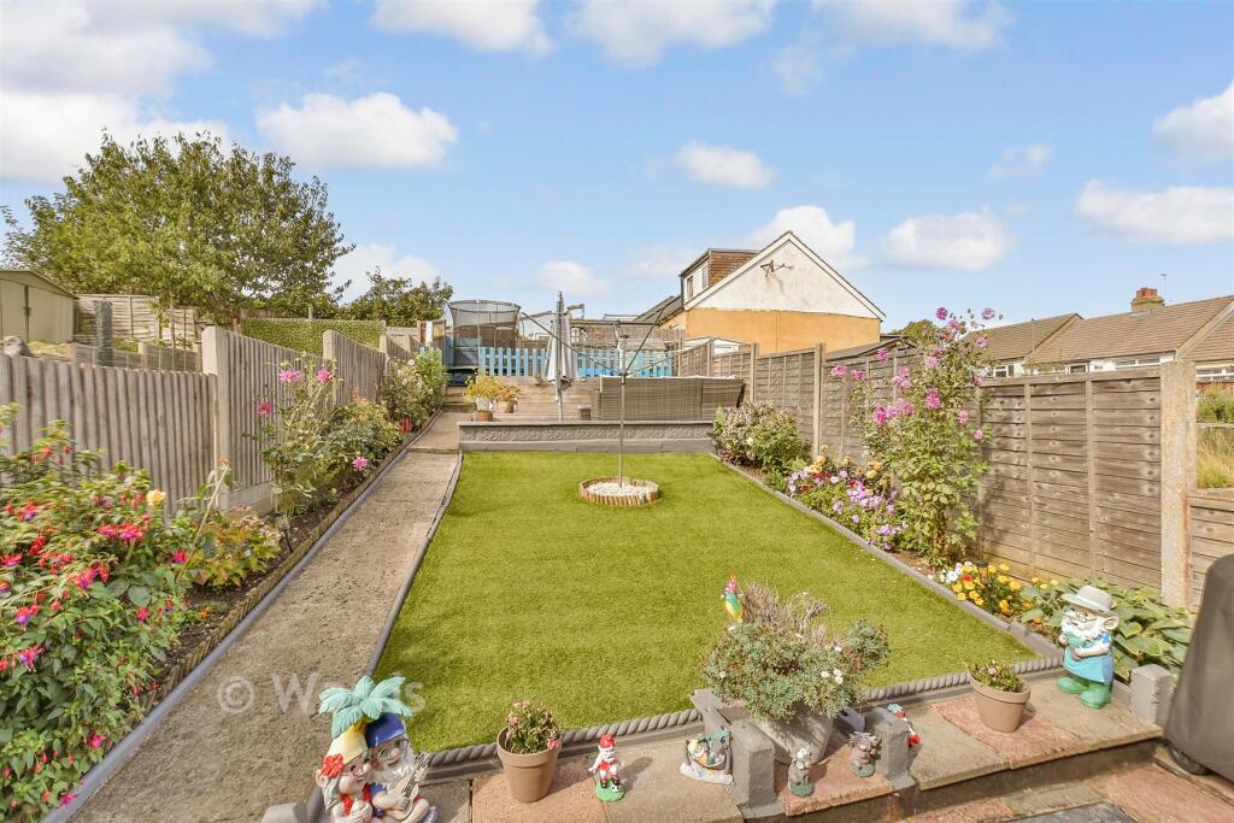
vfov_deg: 77.3
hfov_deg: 100.4
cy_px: 412
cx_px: 617
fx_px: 514
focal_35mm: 15
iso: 800
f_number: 11
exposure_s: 1/500
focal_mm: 10
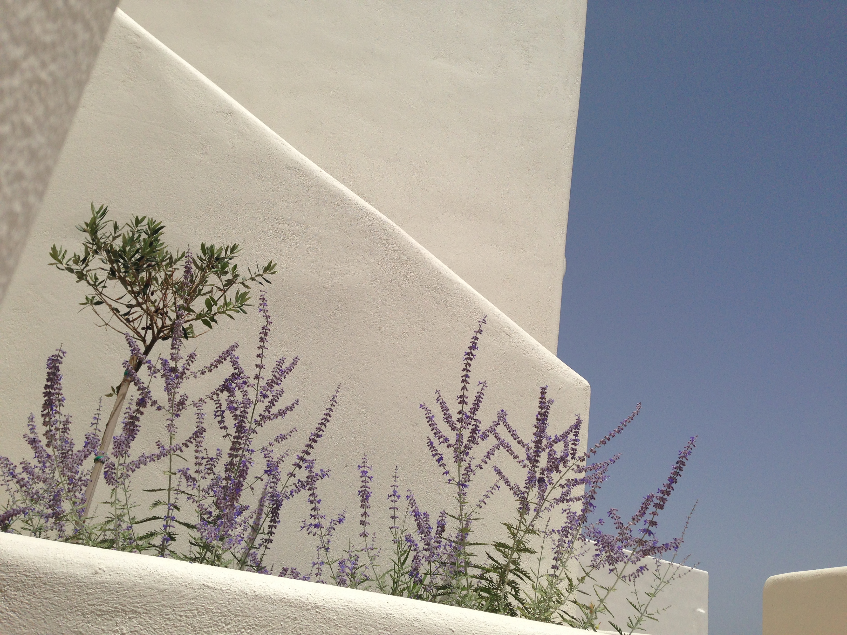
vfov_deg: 42.9
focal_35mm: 33
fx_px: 807
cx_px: 424
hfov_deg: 55.4
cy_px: 318
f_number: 2.4
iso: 50
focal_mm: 4.12
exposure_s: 1/4525
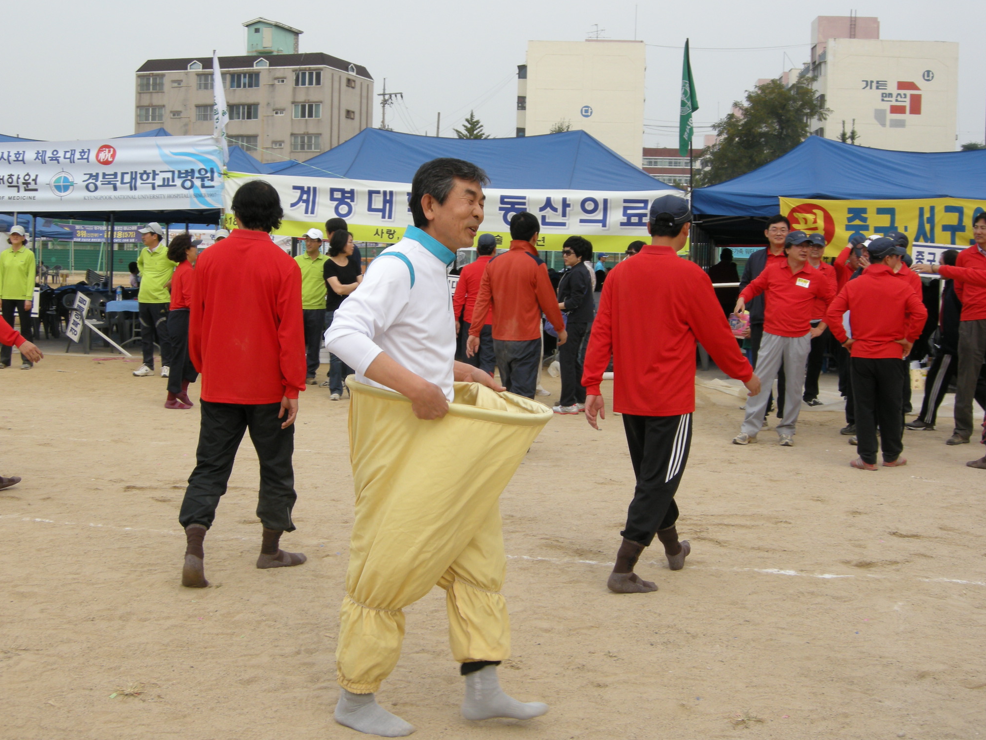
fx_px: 1367
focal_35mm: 48
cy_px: 364
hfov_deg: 39.7
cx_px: 493
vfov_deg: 30.3
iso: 64
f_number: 4.9
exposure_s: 1/222
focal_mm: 10.1
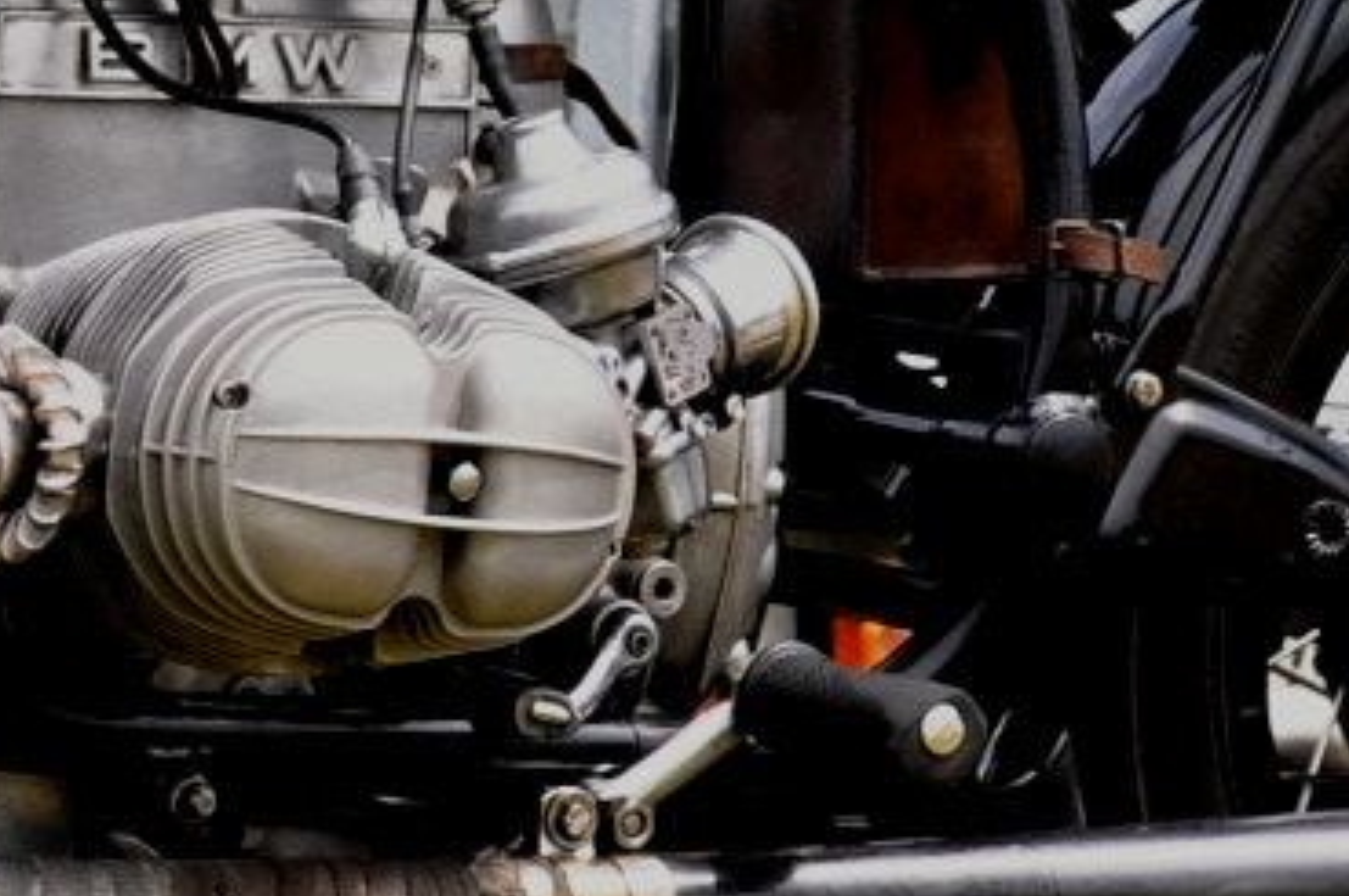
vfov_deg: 5.8
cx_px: 271
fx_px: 8821
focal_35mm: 236
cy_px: -66
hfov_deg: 8.7
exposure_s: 1/1000
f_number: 4.5
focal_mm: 29
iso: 400
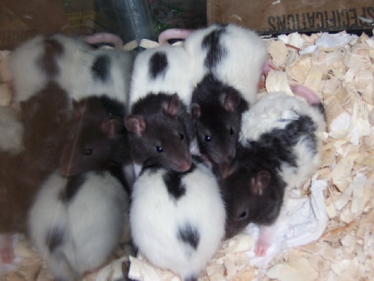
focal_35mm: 73
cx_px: 187
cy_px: 140
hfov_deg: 26.7
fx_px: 789
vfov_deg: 20.2
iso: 80
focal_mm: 12.1
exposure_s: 1/90
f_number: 4.3
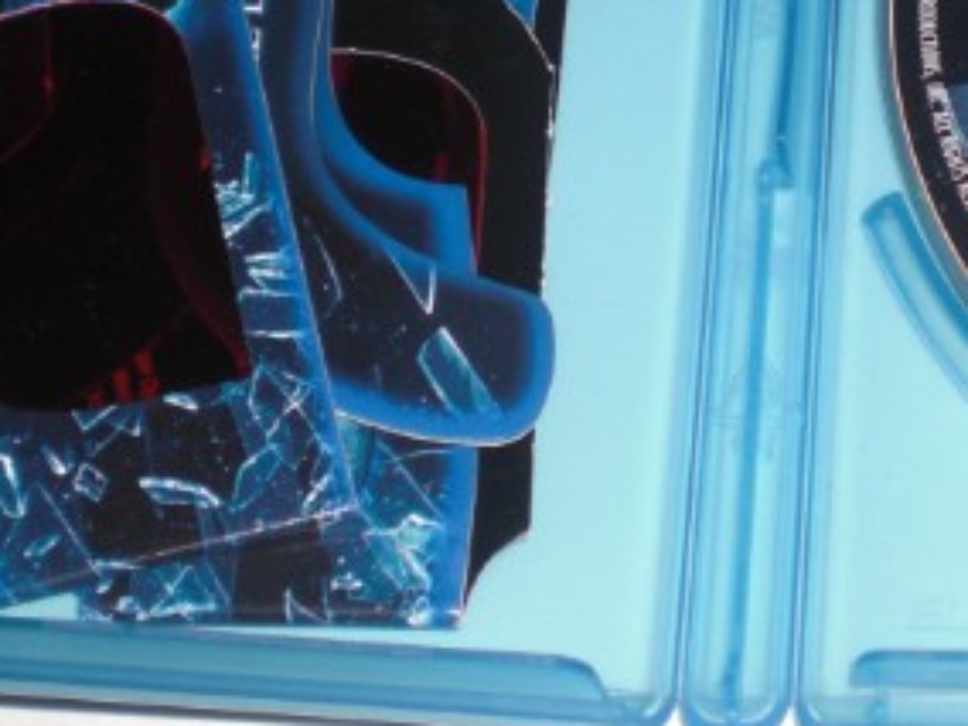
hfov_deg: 18.1
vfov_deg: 13.7
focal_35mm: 107
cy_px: 34
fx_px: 2992
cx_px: 876
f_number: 3.1
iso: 64
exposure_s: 1/60
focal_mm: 6.3
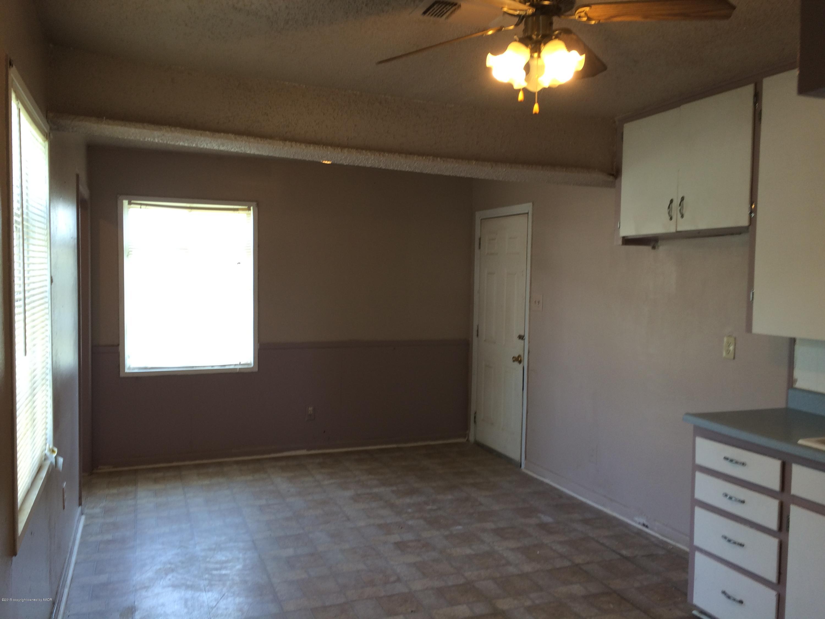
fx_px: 691
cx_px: 412
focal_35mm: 29
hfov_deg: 61.7
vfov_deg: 48.2
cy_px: 310
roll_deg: -1.0
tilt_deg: -2.2
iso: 32
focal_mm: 4.15
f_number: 2.2
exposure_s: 1/40
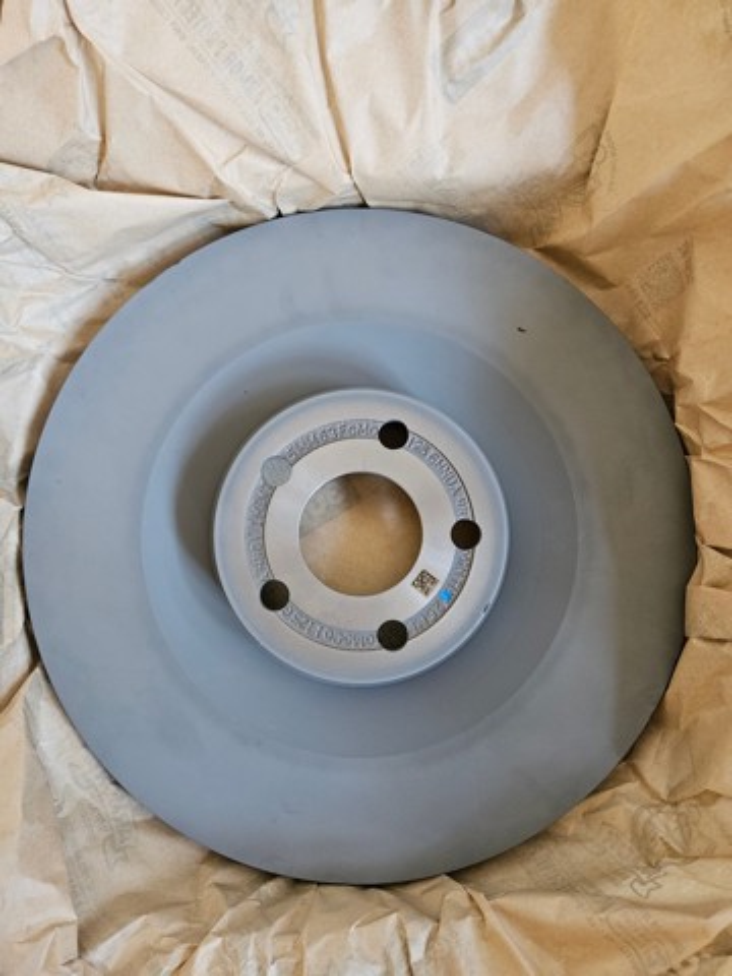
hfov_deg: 58.9
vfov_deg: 73.9
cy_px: 488
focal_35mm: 23
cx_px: 366
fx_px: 648
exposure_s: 1/50
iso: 500
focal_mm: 5.4
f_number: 1.8
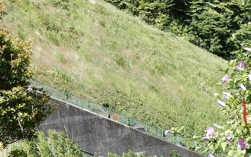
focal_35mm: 96
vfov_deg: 13.1
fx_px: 657
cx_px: 75
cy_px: -49
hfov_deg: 21.5
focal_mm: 6.2
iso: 80
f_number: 5.6
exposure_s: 1/160
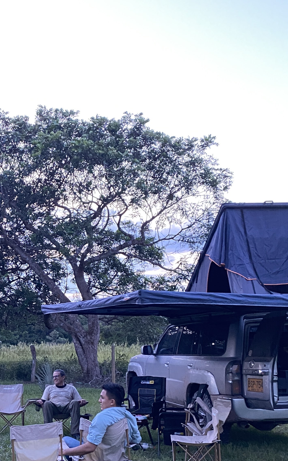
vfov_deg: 40.4
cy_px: 316
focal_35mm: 49
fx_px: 616
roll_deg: +0.9
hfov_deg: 24.9
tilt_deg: +4.1
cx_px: -12
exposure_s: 1/43
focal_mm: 4.25
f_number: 1.8
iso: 500
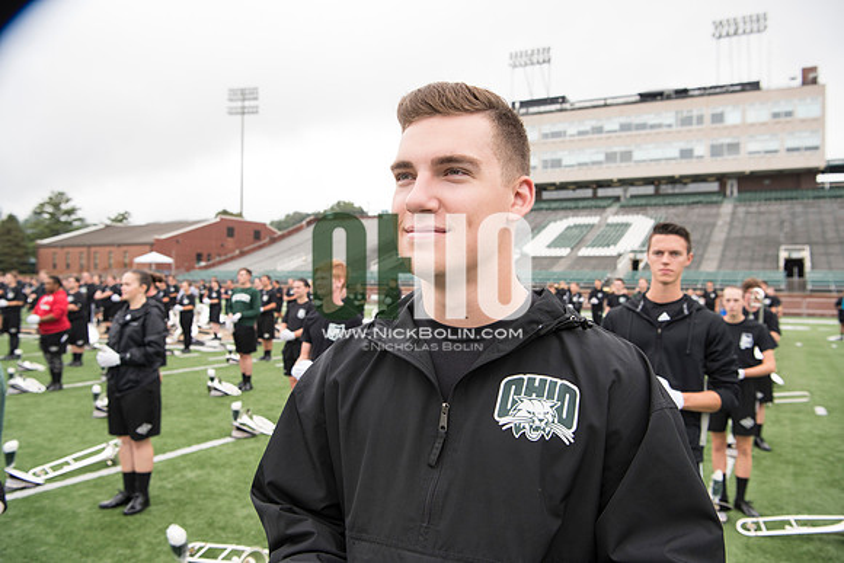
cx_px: 422
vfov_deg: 43.6
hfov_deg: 61.9
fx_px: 703
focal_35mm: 30
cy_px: 282
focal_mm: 30
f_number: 5.6
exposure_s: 1/500
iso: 640
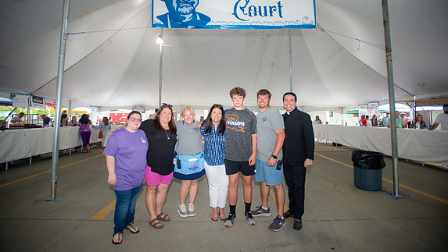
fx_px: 214
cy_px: 112
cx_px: 225
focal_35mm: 18
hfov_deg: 92.6
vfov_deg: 60.9
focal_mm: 17
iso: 100
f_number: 2.8
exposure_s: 1/60
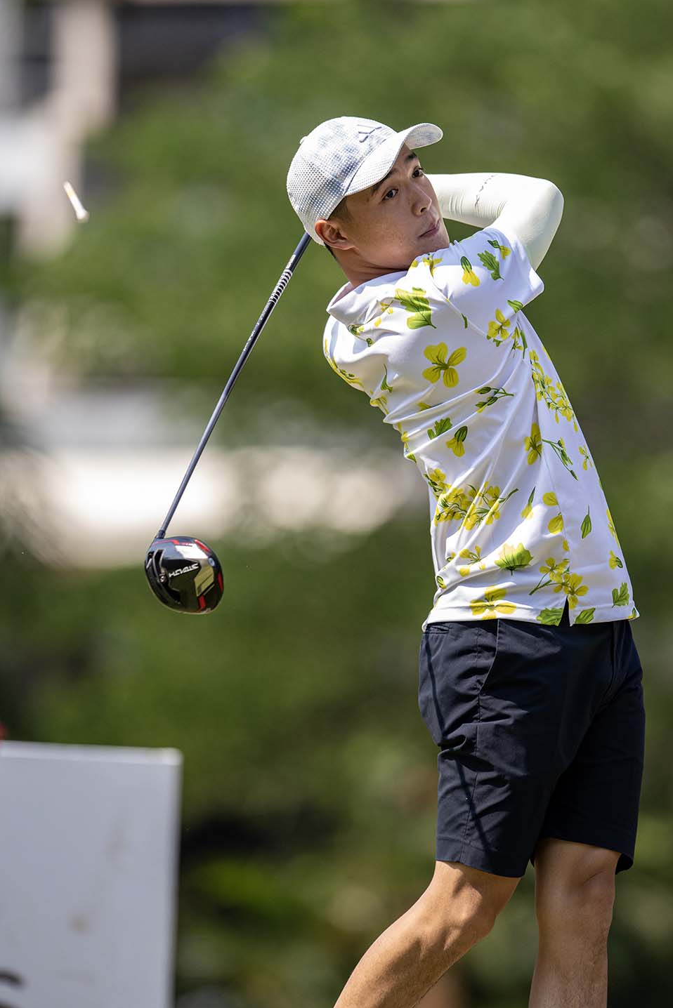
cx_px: 336
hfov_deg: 3.4
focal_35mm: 401
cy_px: 504
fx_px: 11238
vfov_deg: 5.1
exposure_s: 1/3200
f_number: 3.5
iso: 800
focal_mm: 400
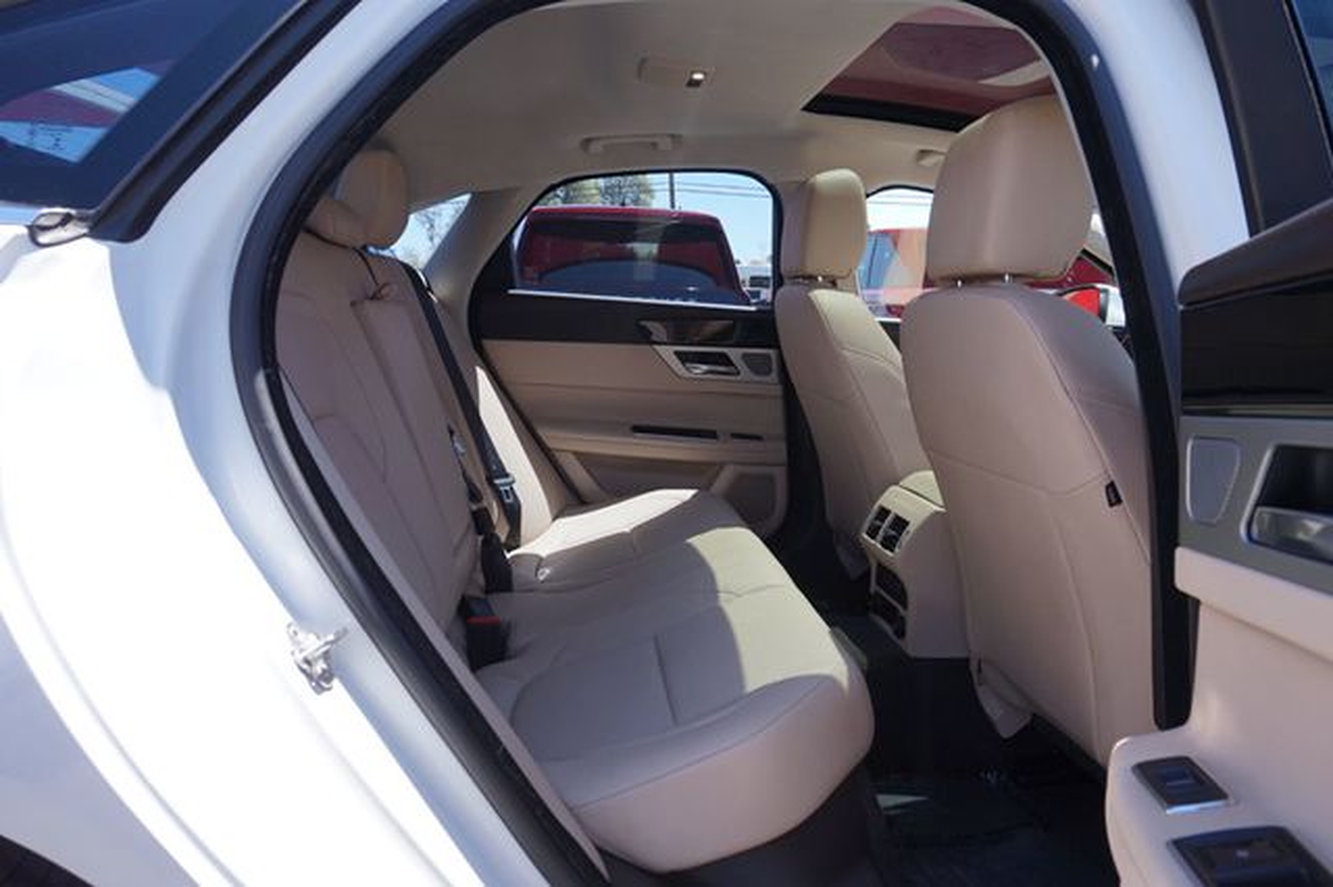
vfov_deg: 53.1
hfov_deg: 73.8
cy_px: 444
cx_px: 666
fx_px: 888
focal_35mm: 24
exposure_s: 1/100
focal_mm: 16
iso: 100
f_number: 7.1
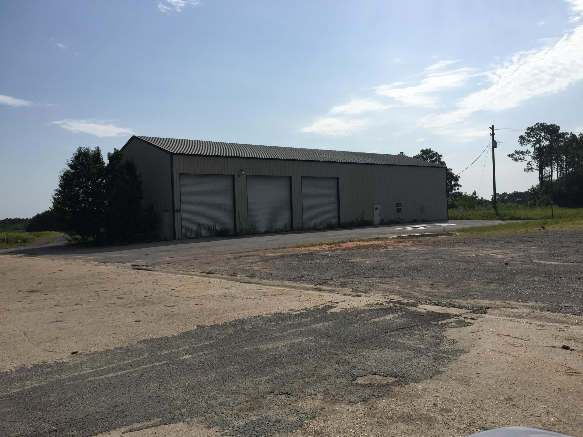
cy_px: 218
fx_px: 488
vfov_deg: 48.2
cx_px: 292
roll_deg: +1.1
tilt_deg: -0.3
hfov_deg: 61.7
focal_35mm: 29
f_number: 2.2
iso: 32
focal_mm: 4.15
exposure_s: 1/6623
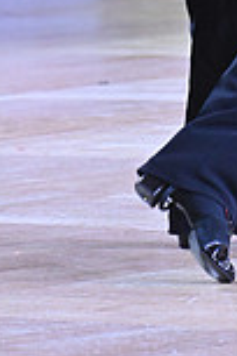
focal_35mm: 702
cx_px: 422
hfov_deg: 2.0
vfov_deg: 2.9
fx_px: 6932
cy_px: -233
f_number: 7.1
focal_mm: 185
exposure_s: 1/400
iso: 4000
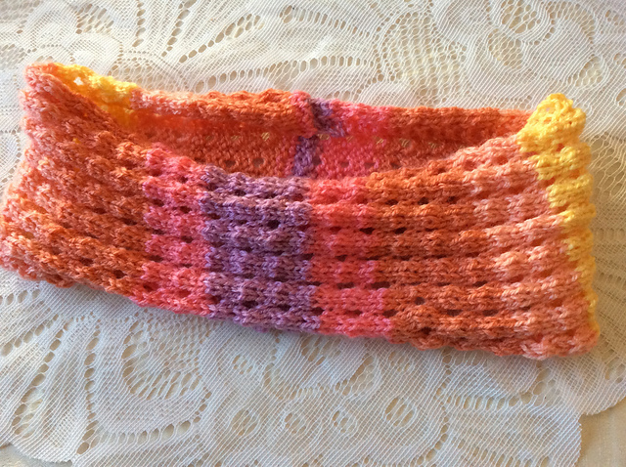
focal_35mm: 32
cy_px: 234
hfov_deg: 56.9
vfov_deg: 44.1
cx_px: 313
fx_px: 578
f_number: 2.4
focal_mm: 3.3
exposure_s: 1/25
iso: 100
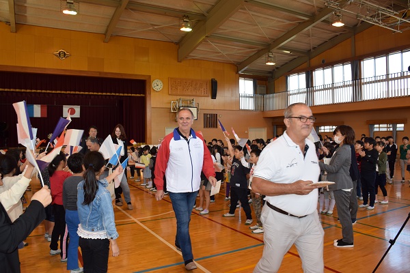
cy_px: 136
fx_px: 307
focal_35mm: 27
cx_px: 205
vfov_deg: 47.9
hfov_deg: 67.4
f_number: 5.6
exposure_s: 1/125
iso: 500
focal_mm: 18
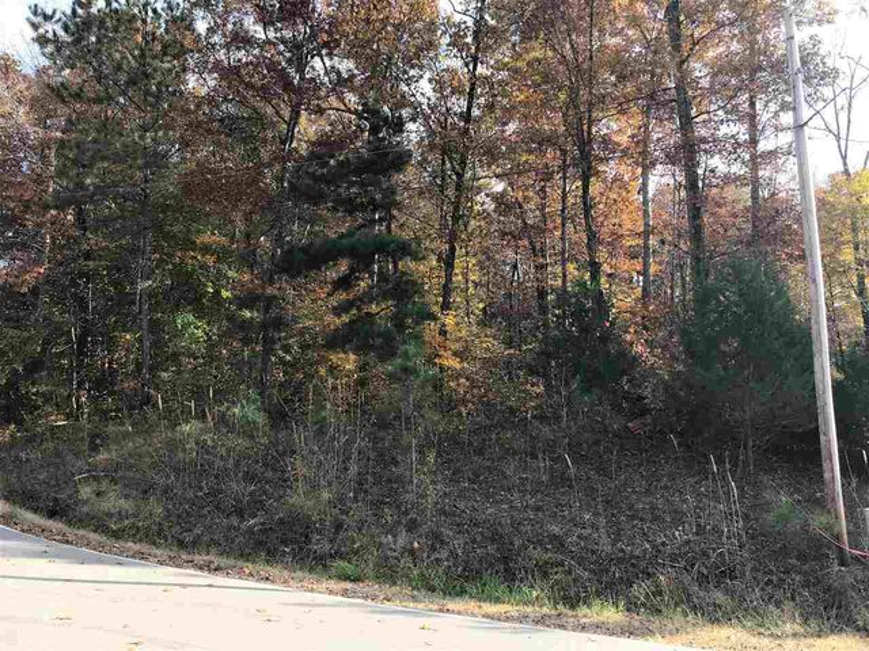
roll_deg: +0.8
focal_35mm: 28
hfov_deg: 63.4
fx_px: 703
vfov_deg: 49.7
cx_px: 434
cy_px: 326
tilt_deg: +13.1
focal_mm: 3.99
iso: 20
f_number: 1.8
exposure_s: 1/425
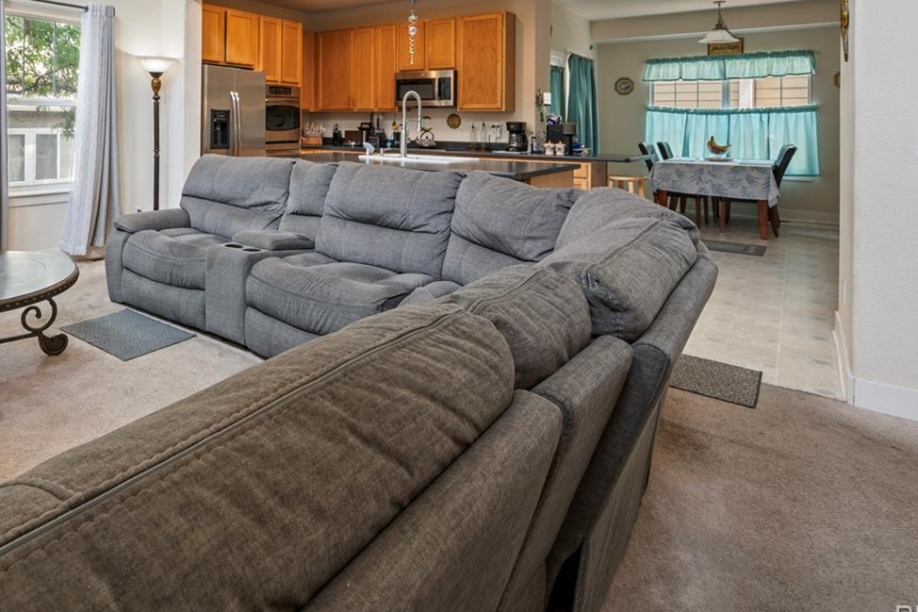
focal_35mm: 23
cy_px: 133
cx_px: 294
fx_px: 586
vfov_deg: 52.0
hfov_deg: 73.4
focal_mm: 14
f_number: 9
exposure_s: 1/2.5
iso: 250
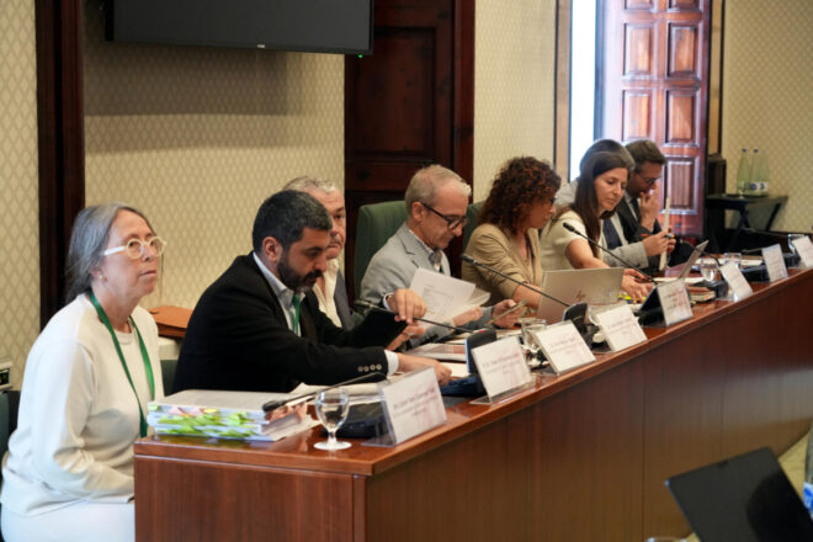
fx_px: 1648
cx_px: 406
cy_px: 271
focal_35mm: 73
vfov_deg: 18.7
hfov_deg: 27.7
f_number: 4.5
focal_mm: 73
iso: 5000
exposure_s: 1/125
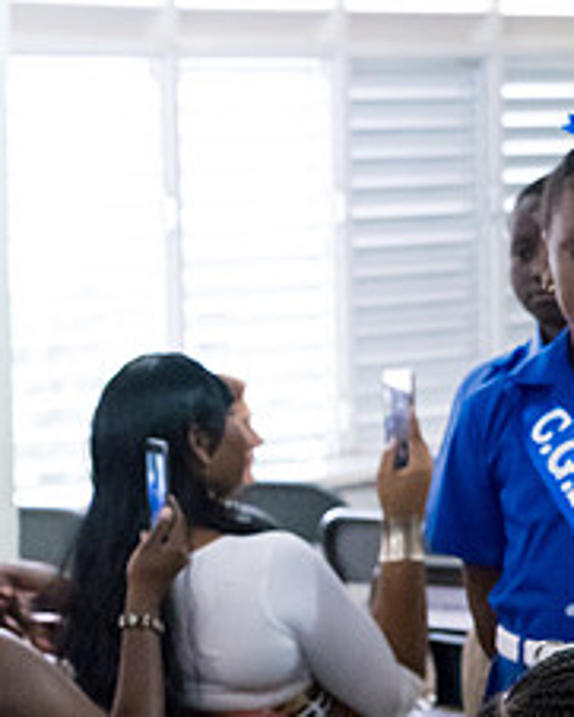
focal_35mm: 159
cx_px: -200
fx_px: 3374
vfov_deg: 12.1
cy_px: 468
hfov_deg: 9.5
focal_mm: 66
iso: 25600
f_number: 6.3
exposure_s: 1/200
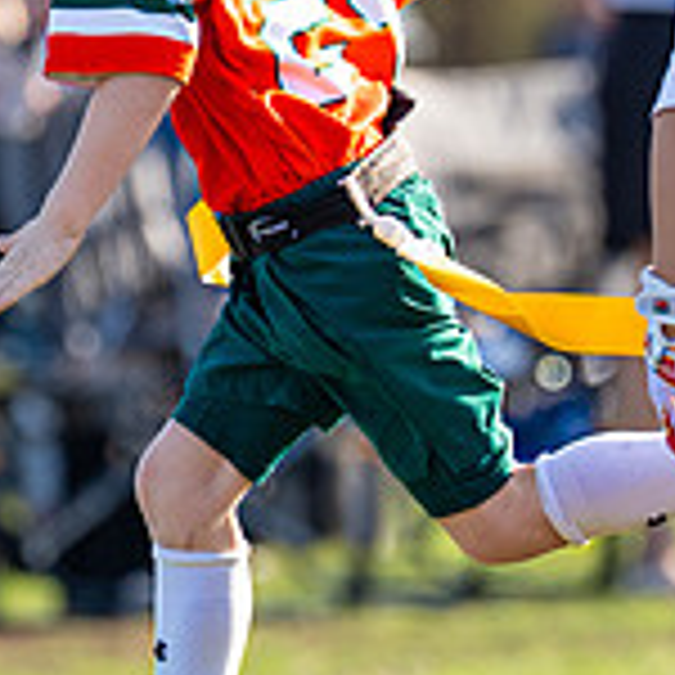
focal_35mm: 1028
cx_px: 175
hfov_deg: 1.7
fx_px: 22679
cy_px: 56
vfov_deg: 1.7
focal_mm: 200
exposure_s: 1/2000
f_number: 2.8
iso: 250
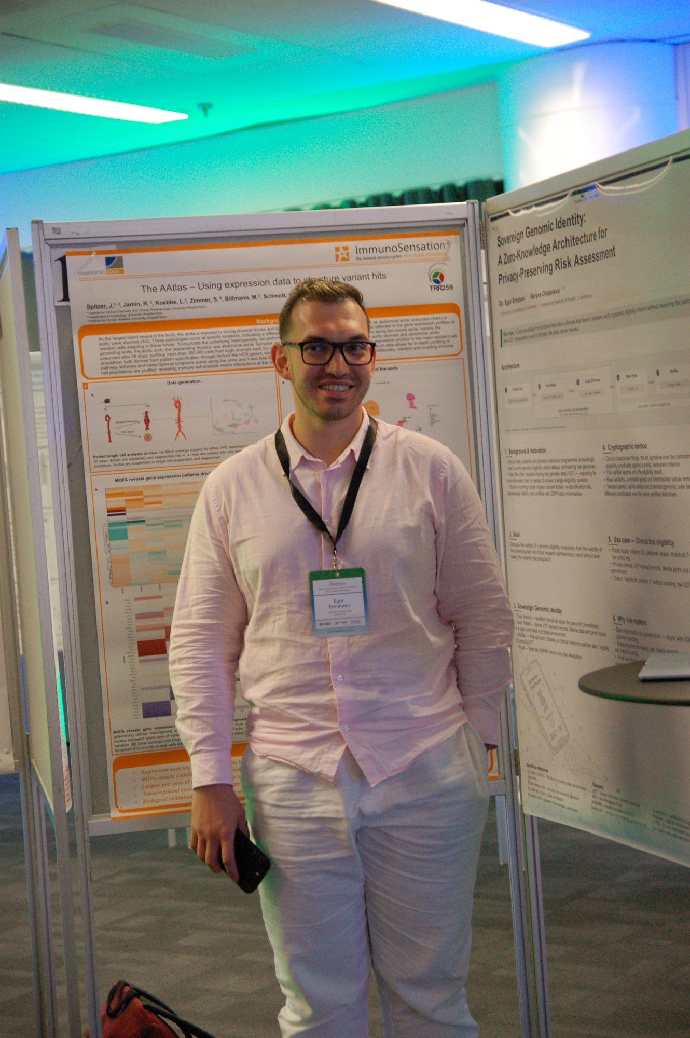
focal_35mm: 68
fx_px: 1944
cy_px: 519
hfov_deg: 20.1
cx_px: 345
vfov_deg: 29.9
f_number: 3.5
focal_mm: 45
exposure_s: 1/125
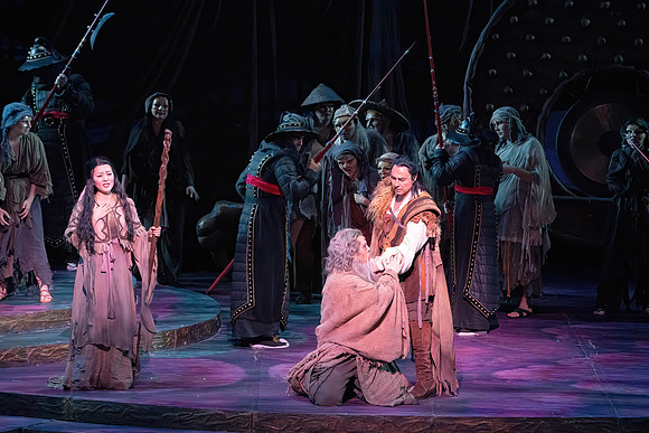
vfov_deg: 6.9
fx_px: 3606
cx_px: 324
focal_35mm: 200
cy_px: 216
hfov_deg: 10.3
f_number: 9
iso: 20000
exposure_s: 1/320
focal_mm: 200
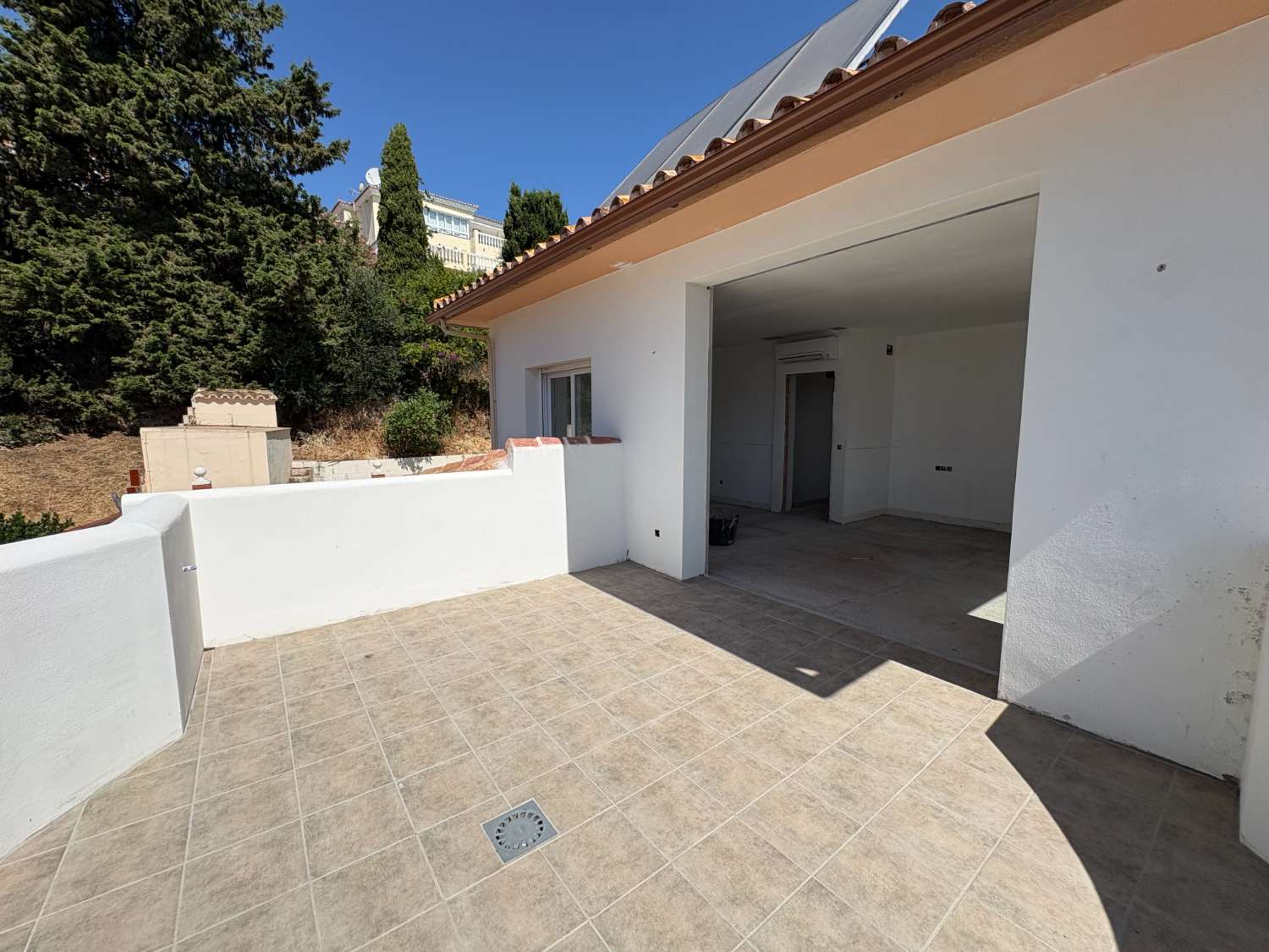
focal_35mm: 14
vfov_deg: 85.7
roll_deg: +0.0
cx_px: 634
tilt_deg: -6.1
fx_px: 513
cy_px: 476
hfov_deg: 102.1
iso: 50
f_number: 2.2
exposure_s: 1/2146
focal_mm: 2.22
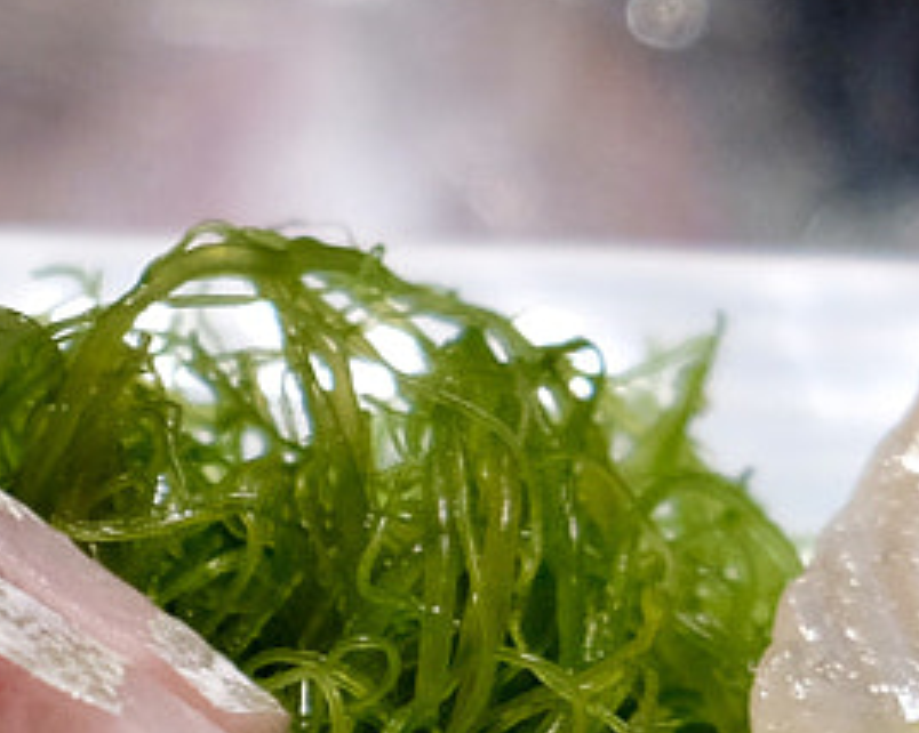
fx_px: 5327
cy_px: 435
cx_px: -411
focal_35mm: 196
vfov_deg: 7.9
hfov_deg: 9.6
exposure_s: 1/125
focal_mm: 23.3
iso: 800
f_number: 3.2
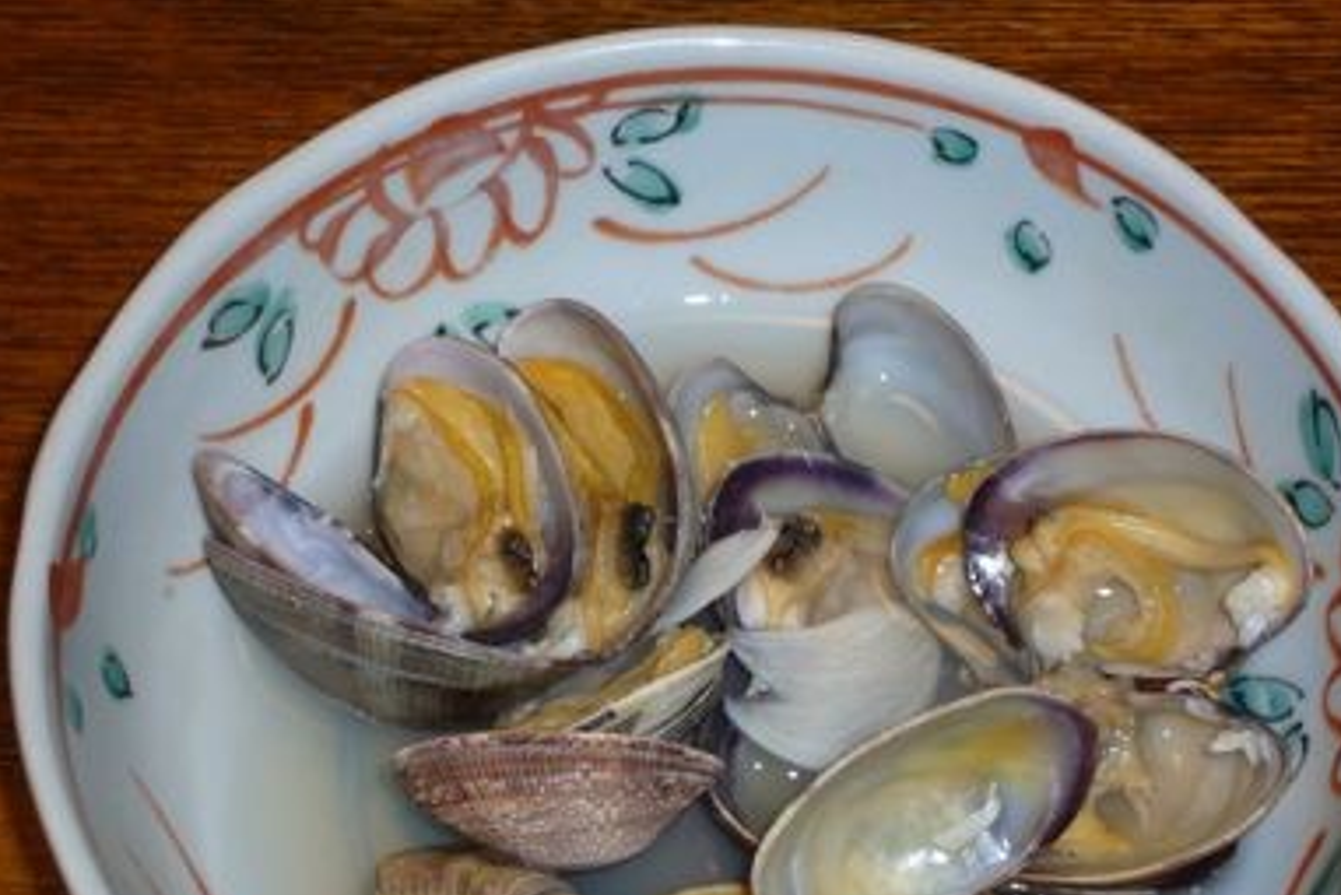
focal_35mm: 125
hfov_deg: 16.4
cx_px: 716
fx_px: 4658
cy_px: 590
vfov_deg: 11.0
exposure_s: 1/30
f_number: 5.6
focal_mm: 16.8
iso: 80
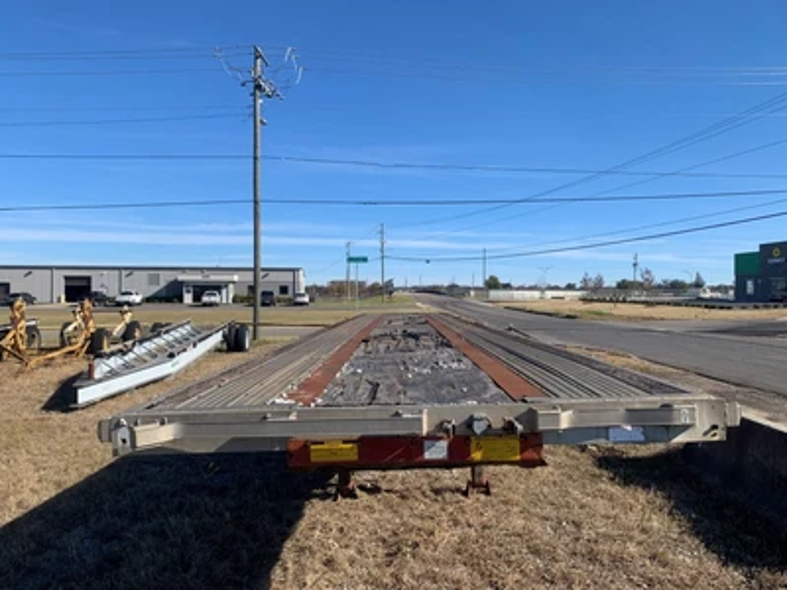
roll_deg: -1.9
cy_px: 295
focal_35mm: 26
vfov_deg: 53.1
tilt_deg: +2.8
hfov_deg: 67.3
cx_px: 394
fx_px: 591
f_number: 1.8
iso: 25
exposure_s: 1/2208
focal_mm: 4.25
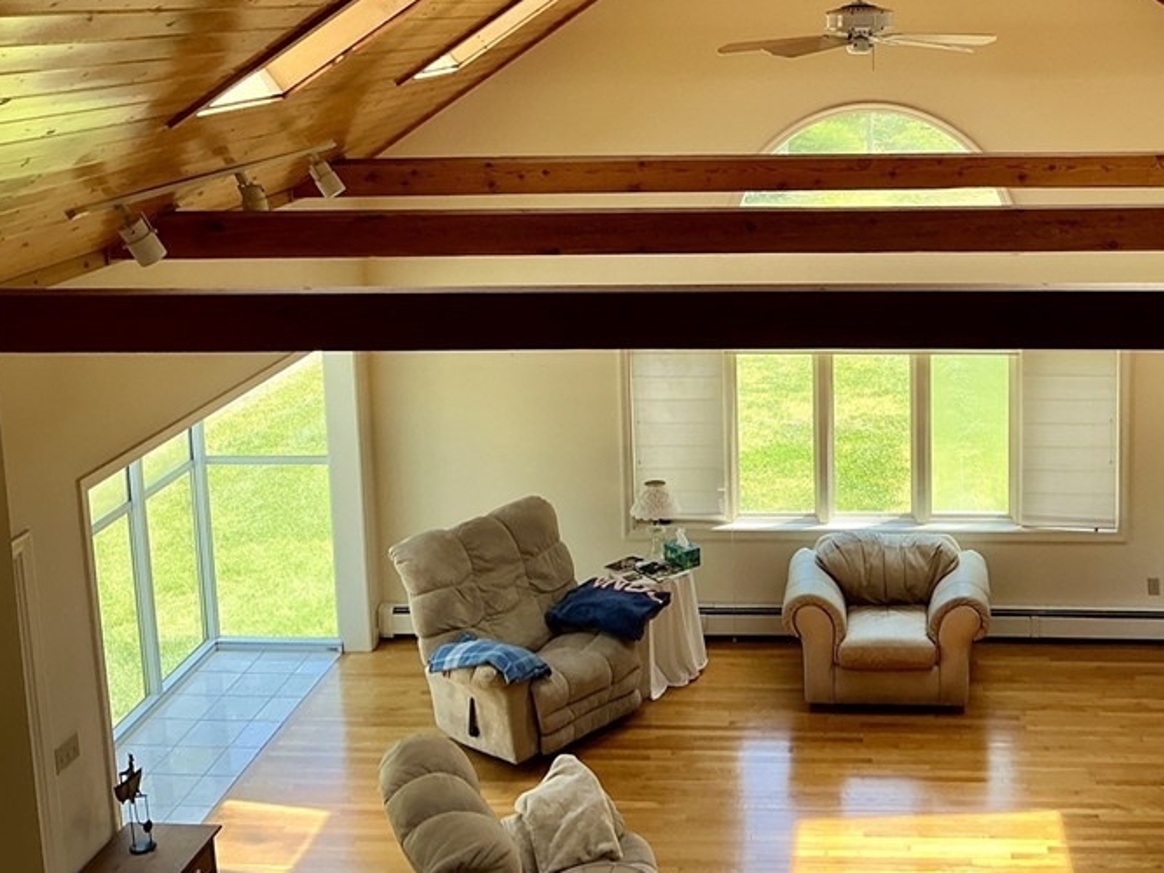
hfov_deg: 43.0
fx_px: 1446
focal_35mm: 43
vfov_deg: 33.0
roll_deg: +1.0
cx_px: 815
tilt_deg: -8.4
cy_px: 225
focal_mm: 3
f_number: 1.8
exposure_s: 1/122
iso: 32
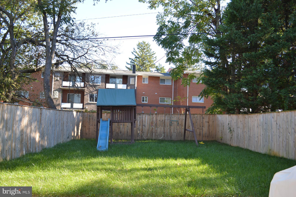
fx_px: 222
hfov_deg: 67.4
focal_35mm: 27
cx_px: 148
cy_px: 98
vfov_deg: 47.8
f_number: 4
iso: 125
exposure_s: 1/125
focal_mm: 18
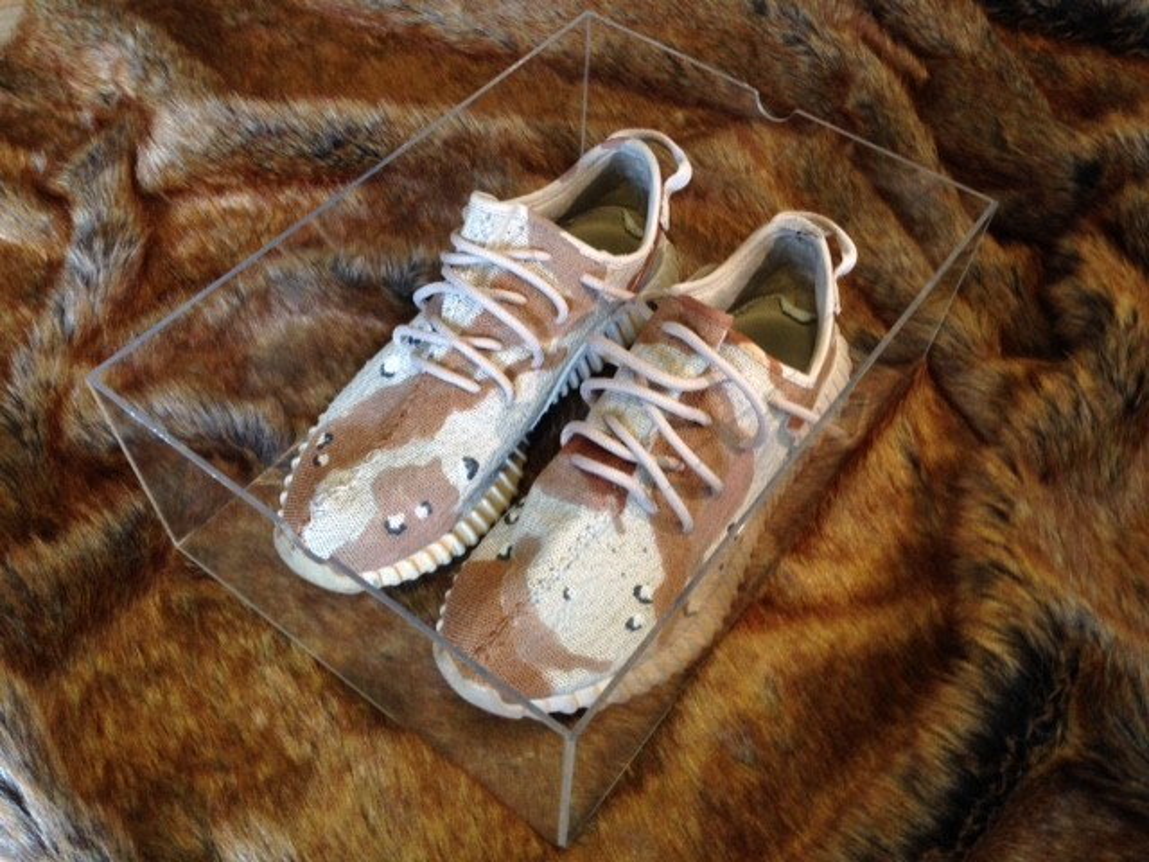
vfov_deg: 42.9
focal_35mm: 33
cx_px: 574
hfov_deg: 55.4
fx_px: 1095
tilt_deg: -56.7
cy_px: 431
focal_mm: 4.12
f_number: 2.4
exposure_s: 1/24
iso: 50
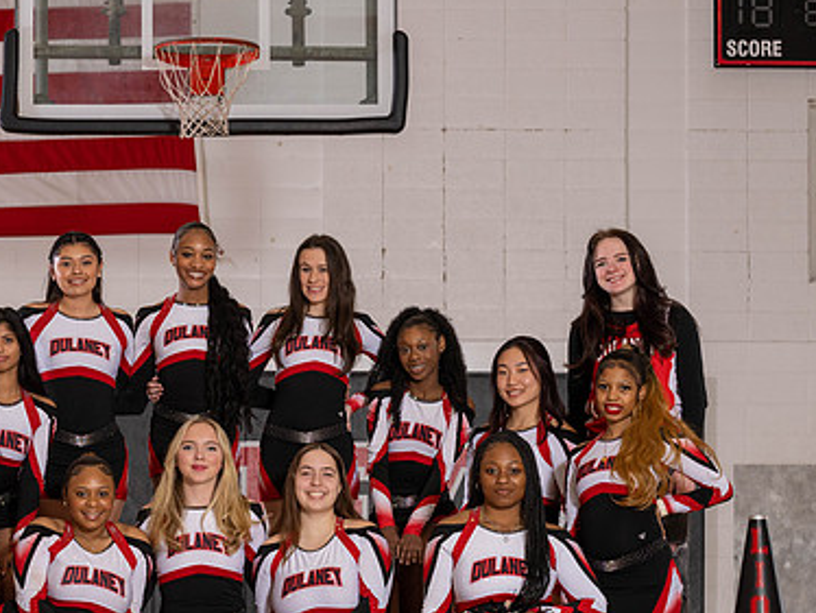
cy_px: 398
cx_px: 224
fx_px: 3397
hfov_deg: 13.7
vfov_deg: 10.3
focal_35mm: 144
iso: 500
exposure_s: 1/160
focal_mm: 70
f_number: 6.3
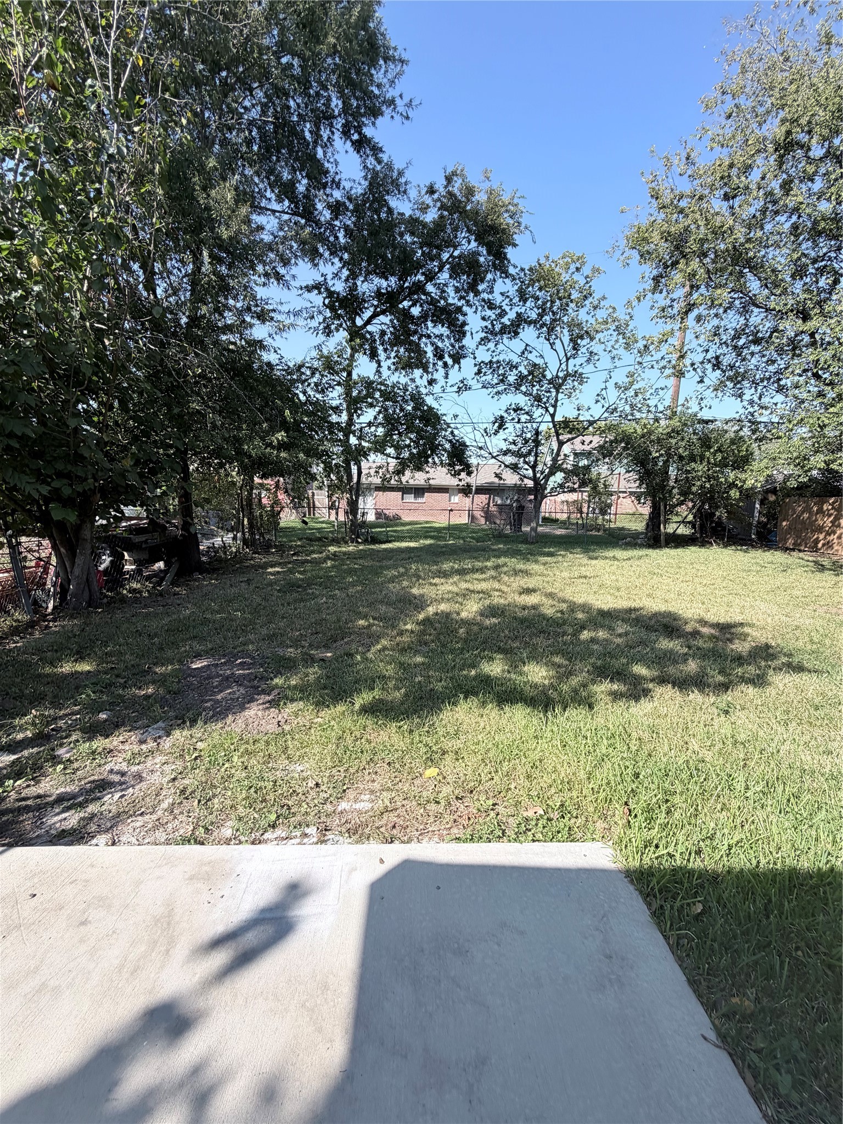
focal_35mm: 14
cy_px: 562
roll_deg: -0.9
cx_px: 422
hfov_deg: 85.7
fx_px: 455
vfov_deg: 102.1
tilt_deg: -7.0
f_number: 2.2
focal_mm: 2.22
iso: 40
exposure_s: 1/770
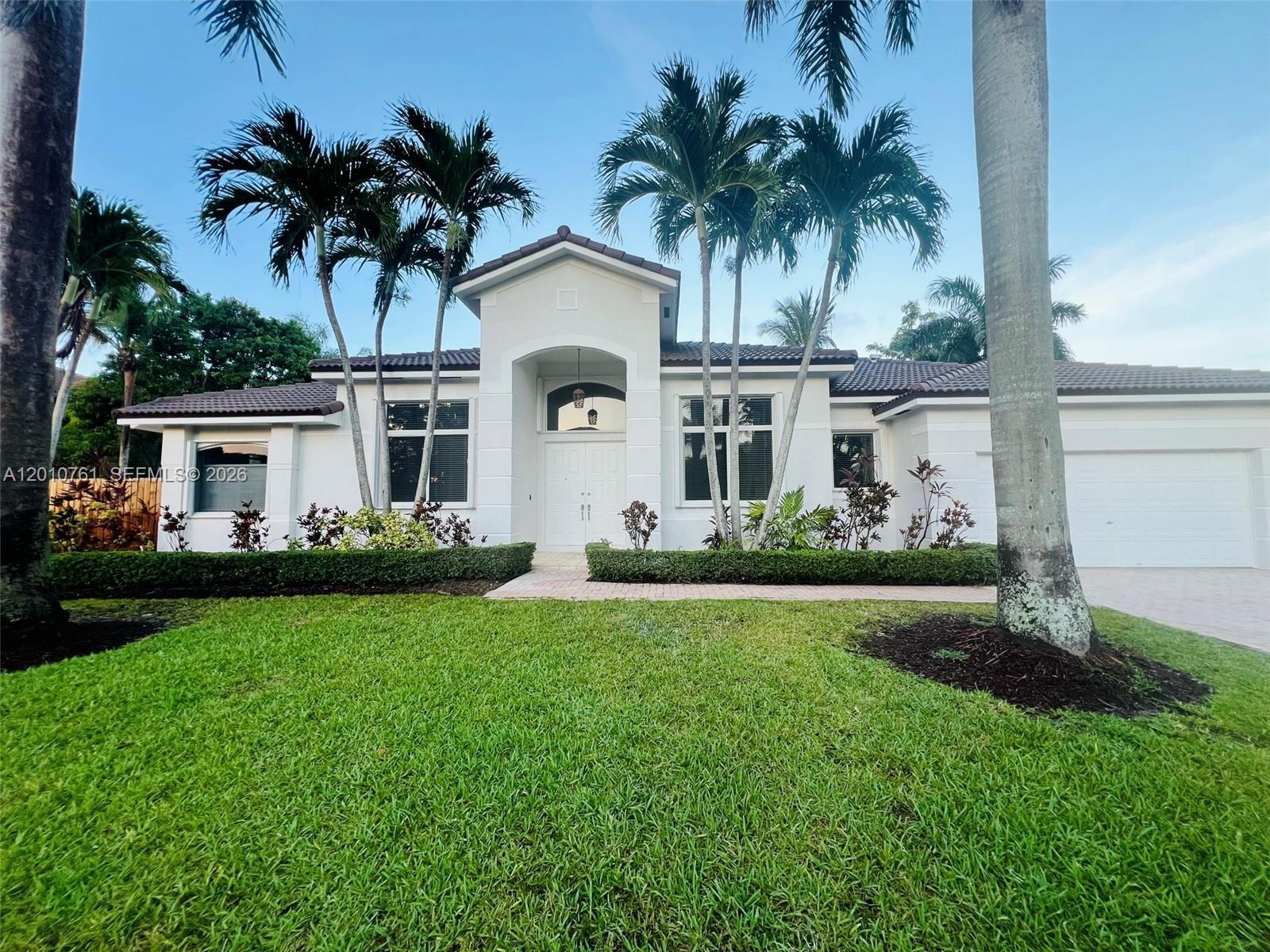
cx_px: 635
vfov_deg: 89.9
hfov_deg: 106.2
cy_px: 476
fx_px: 477
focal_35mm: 13
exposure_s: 1/99
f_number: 1.8
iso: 50
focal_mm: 1.57
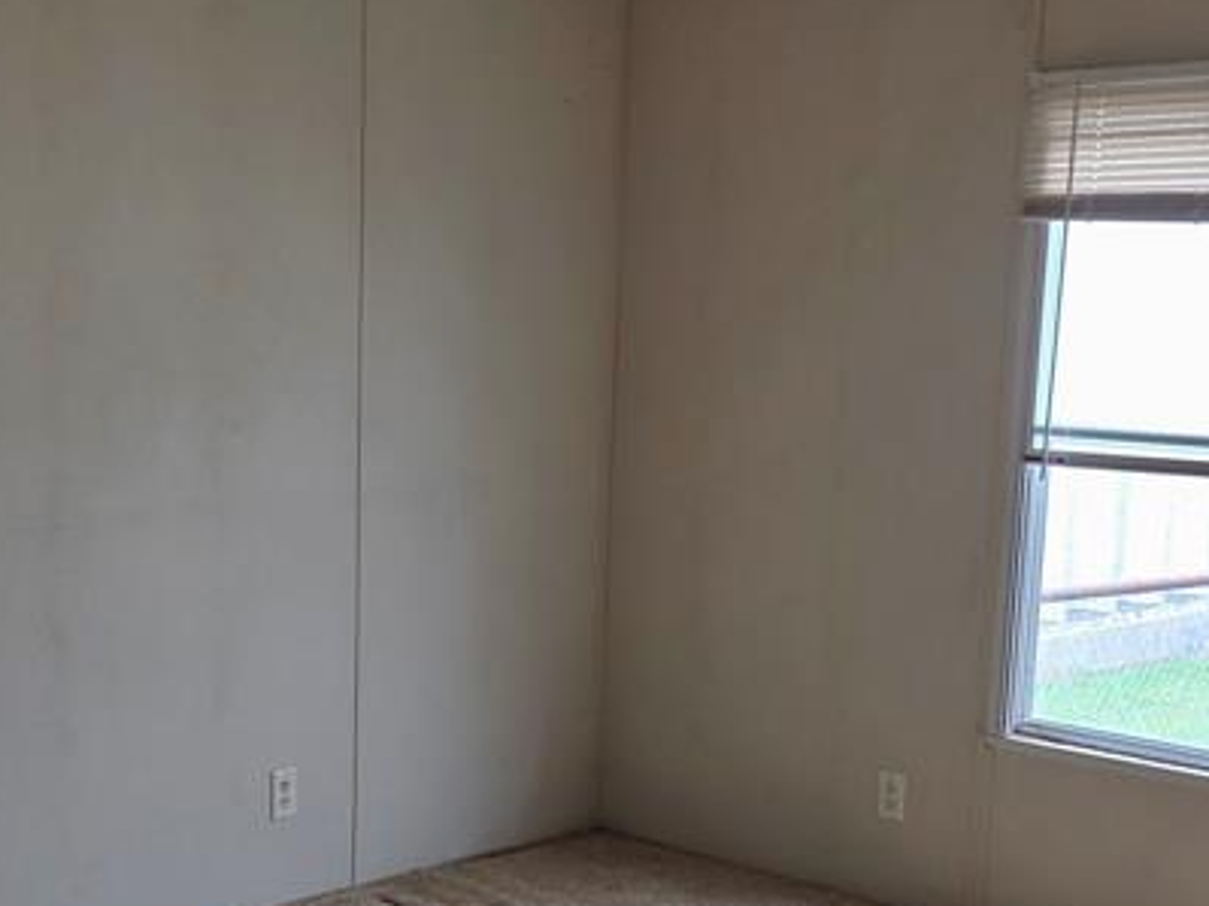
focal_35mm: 59
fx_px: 2060
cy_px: 661
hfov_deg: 32.4
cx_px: 394
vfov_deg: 24.6
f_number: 1.8
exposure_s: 1/100
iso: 32
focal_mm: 5.4
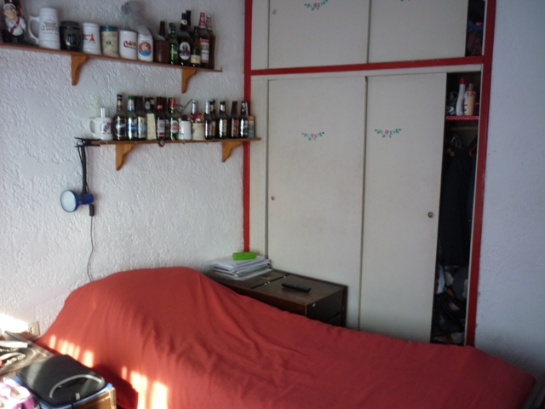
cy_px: 204
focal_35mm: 33
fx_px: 520
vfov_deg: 42.9
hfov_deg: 55.4
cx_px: 272
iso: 200
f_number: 2.8
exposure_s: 1/30
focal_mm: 5.5
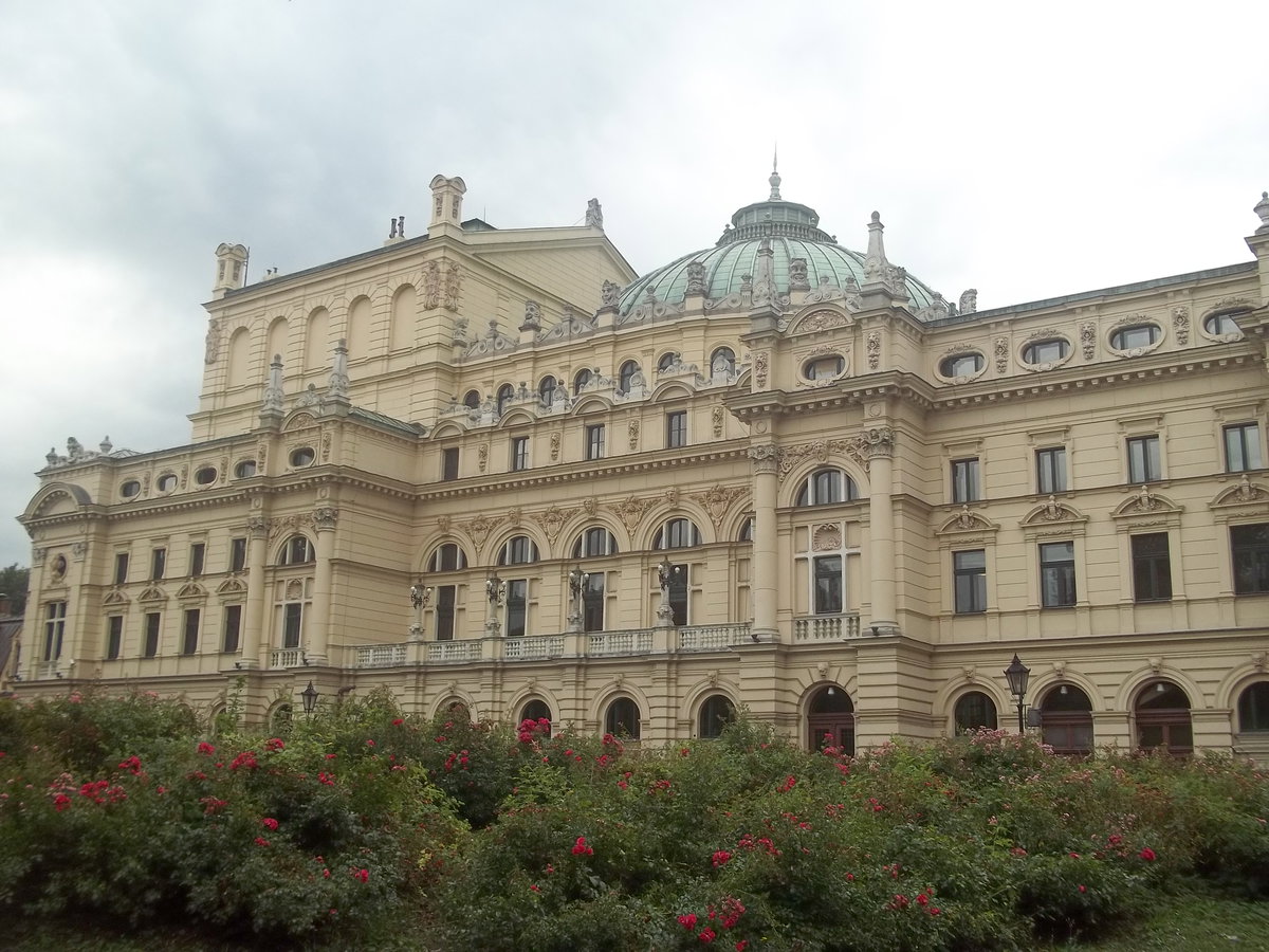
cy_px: 476
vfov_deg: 39.7
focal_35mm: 36
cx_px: 634
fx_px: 1320
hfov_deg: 51.4
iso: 64
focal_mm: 6.5
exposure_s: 1/250
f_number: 3.1
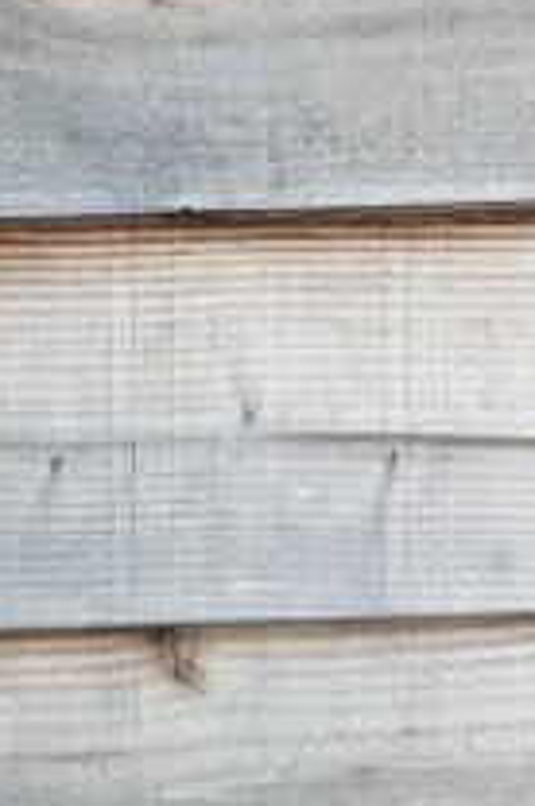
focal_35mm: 139
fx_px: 3109
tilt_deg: -8.9
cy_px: 990
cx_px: -787
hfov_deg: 8.8
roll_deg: +1.7
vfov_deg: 14.3
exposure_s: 1/297
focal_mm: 5.1
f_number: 1.6
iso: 50
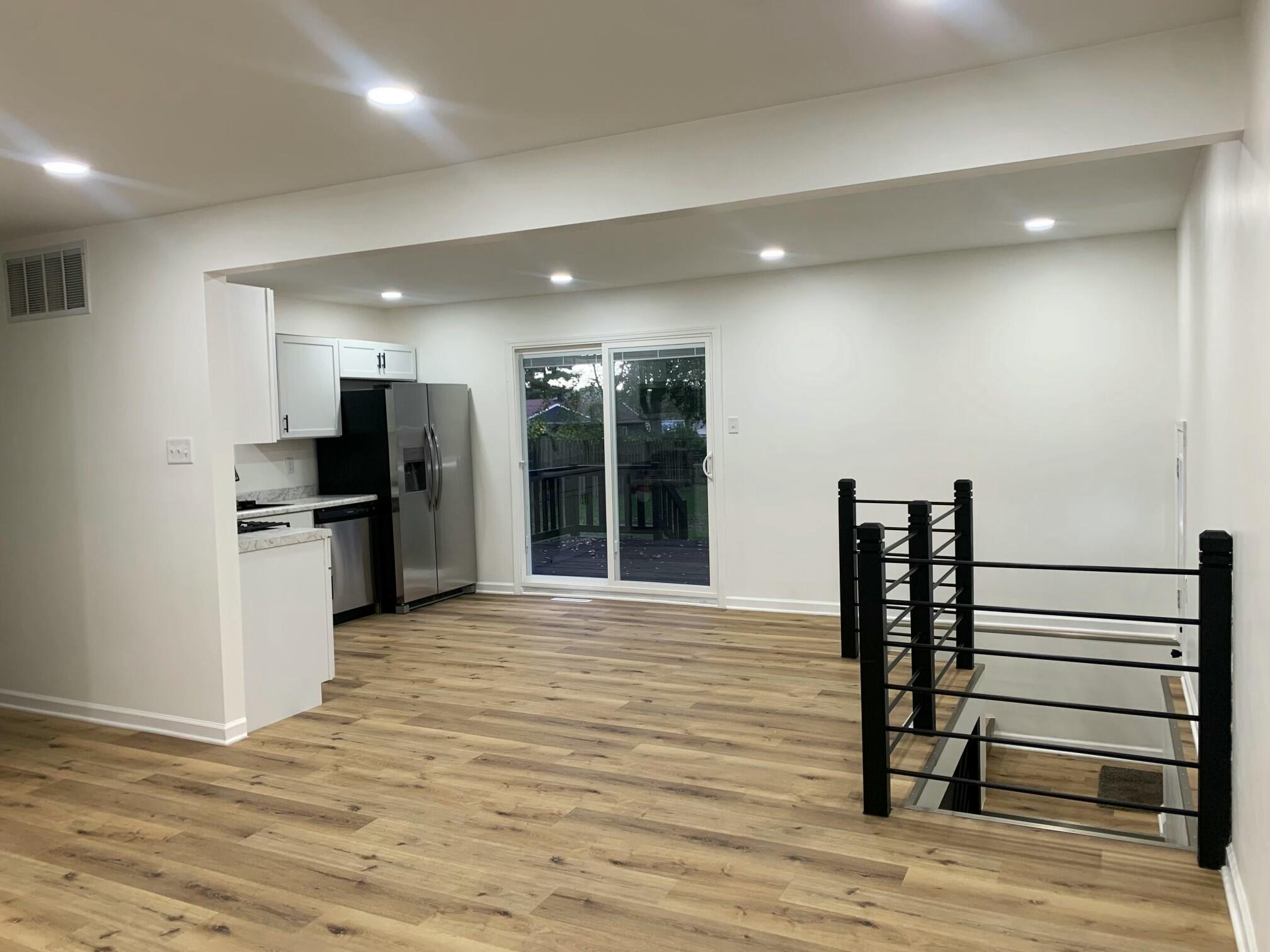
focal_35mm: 26
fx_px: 954
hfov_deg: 67.3
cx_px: 635
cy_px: 476
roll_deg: +2.4
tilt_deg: -3.8
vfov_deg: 53.1
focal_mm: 4.25
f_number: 1.8
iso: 100
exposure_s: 1/88
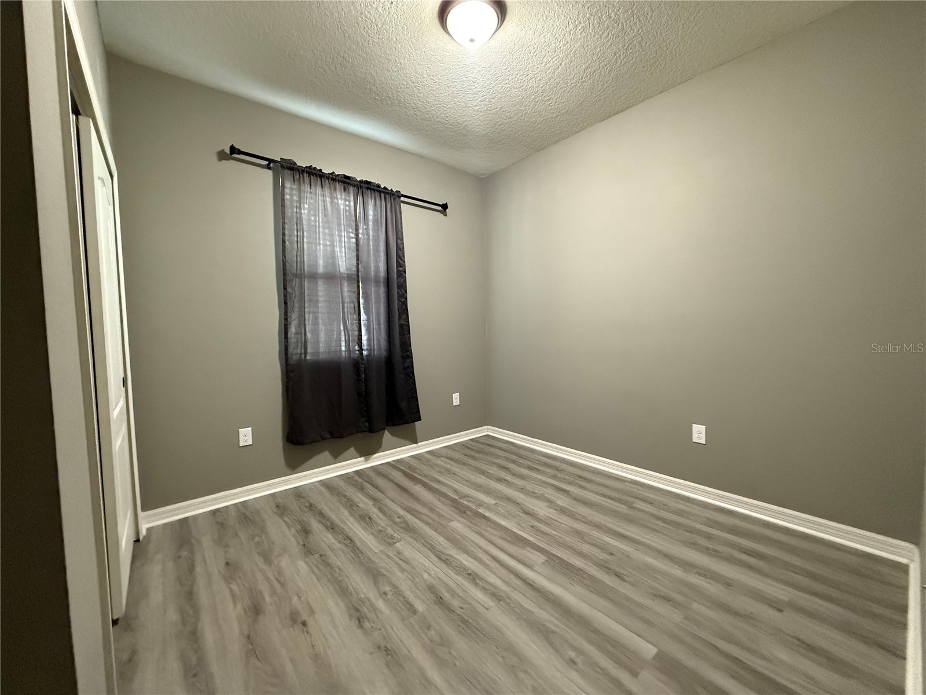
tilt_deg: -2.6
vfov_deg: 85.7
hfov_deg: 102.1
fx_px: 375
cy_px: 348
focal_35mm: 14
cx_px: 463
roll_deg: +1.2
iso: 800
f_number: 2.2
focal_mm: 2.22
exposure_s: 1/60
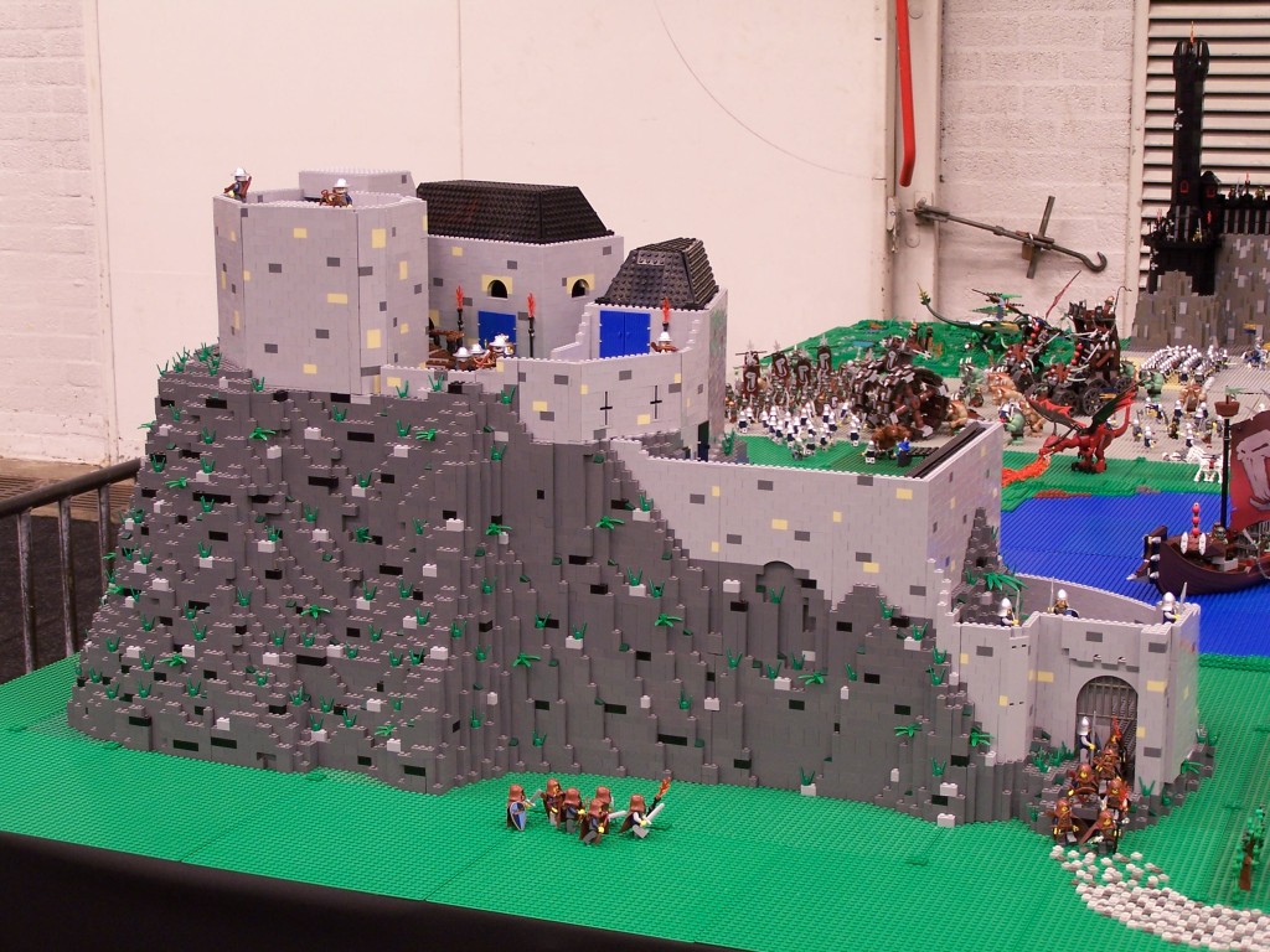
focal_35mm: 59
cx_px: 635
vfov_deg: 24.8
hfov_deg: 32.7
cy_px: 476
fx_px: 2165
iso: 80
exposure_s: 1/2
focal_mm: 9.8
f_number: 3.1
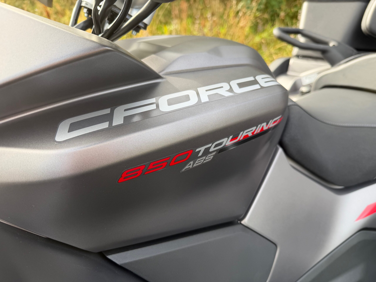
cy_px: 141
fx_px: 261
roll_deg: +0.9
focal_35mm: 24
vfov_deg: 56.8
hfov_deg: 71.6
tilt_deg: -24.2
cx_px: 188
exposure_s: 1/363
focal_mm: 6.76
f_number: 1.78
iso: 80
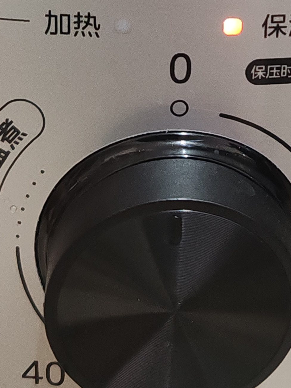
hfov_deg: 17.2
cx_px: 277
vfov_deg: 22.0
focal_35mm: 84
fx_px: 941
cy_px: -43
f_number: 1.9
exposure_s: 1/50
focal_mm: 6.12
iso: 3200
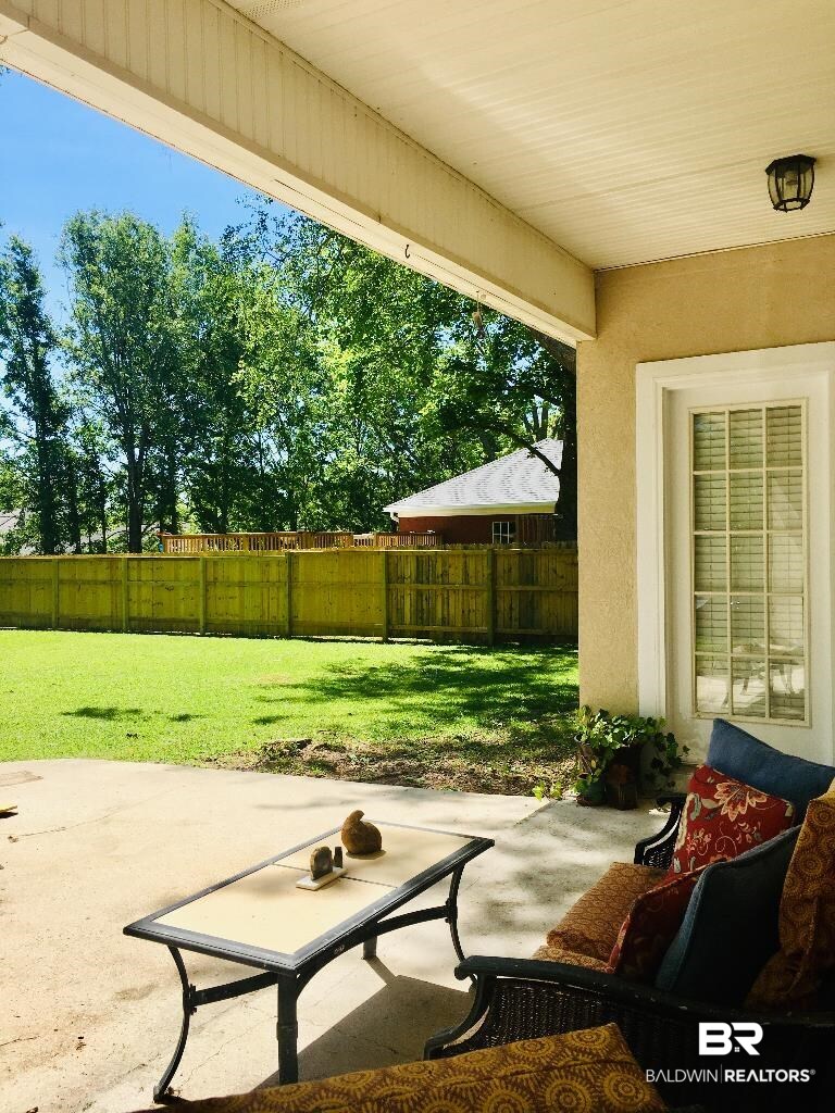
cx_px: 418
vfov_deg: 61.7
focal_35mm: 29
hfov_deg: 48.2
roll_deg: -0.1
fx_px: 933
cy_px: 556
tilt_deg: -0.4
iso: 25
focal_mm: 4.15
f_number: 2.2
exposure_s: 1/1326
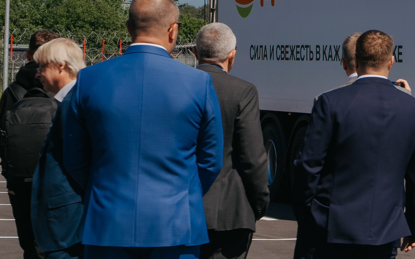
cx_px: 593
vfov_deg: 6.0
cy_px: 61
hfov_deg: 9.4
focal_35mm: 219
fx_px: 2477
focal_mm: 70
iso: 160
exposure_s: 1/200
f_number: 14
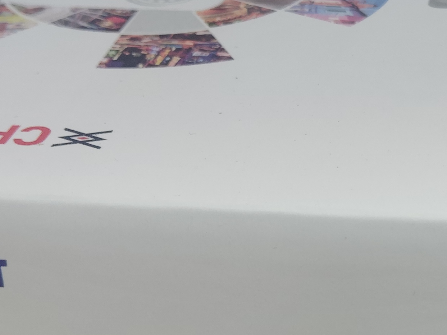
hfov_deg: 20.5
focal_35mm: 92
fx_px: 1188
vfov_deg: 16.0
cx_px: 458
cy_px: 256
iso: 338
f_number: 1.8
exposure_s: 1/100
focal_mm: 4.22
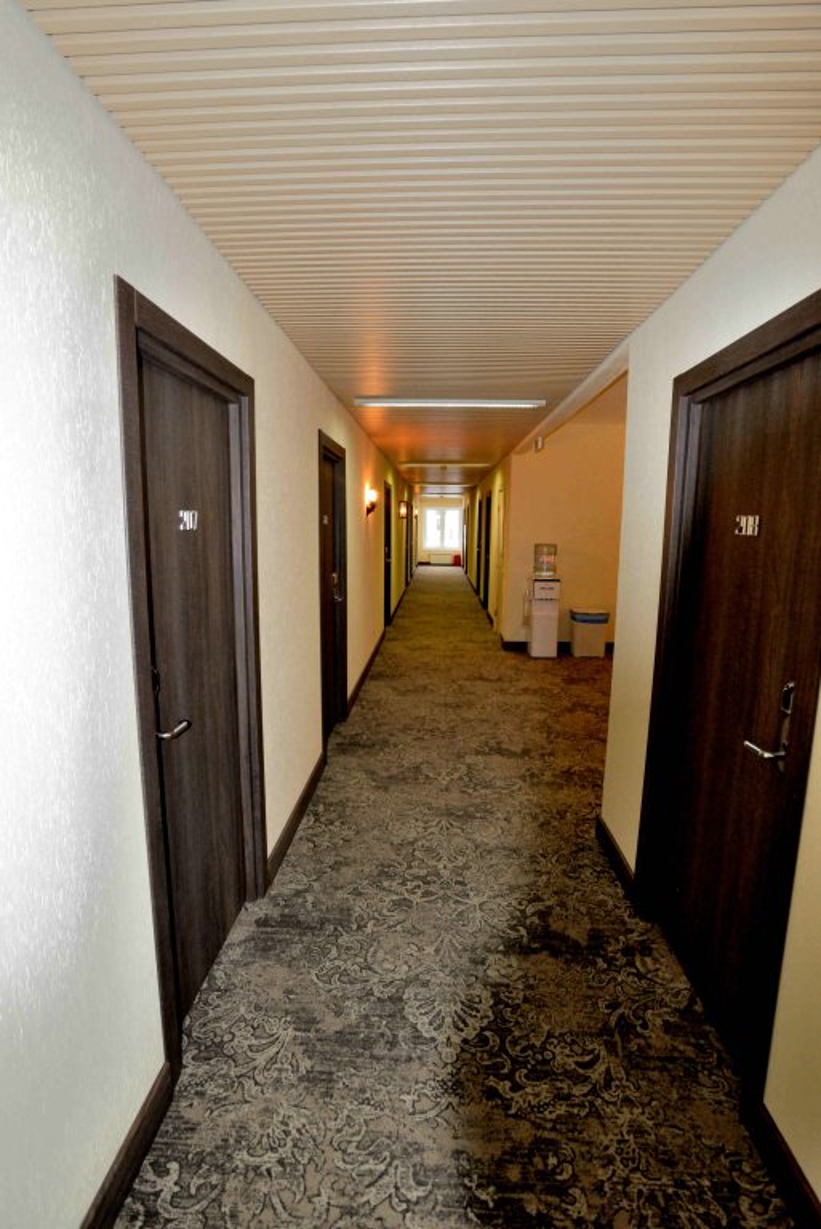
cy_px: 614
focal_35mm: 17
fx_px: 581
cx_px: 410
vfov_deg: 93.2
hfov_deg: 70.5
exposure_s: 1/60
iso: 6400
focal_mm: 17
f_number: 8
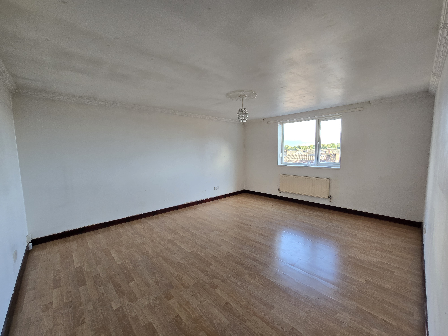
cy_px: 168
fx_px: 168
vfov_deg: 89.9
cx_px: 224
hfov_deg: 106.2
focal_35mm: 13
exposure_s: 1/50
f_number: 2.2
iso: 100
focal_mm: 2.2
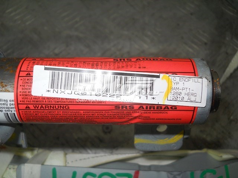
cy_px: 89
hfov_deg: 45.8
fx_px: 282
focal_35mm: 41
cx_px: 119
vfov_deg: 35.1
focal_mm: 6.72
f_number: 5.5
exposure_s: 1/30
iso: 80
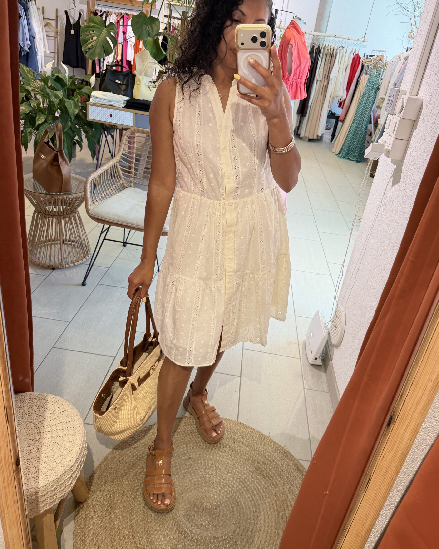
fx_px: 422
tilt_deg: -27.0
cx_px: 224
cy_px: 257
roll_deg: -9.1
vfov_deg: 66.0
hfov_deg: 54.9
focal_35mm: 26
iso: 100
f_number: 1.78
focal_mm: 6.76
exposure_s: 1/100
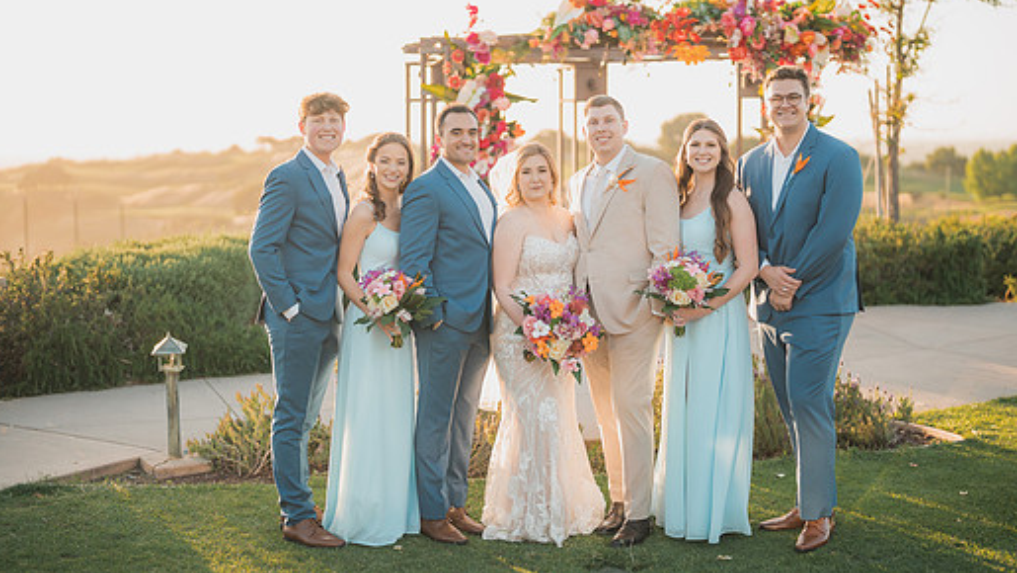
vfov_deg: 20.4
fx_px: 1591
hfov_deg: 35.4
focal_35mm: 59
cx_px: 531
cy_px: 242
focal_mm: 50
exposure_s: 1/2000
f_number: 1.2
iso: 200
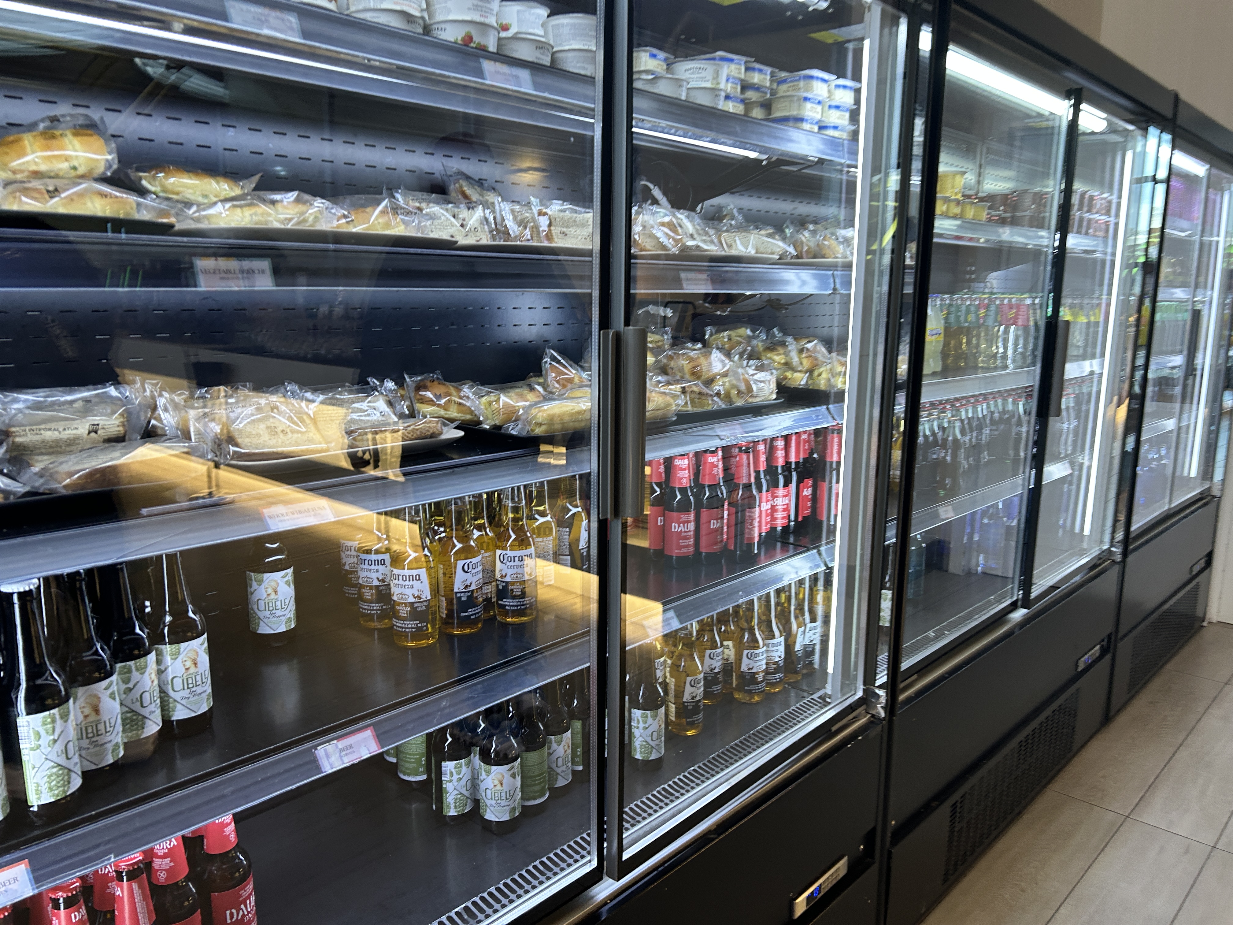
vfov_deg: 53.1
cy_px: 462
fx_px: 926
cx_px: 616
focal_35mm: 26
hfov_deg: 67.3
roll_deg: -3.2
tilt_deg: -11.1
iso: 125
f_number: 1.5
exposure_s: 1/100
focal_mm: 5.7
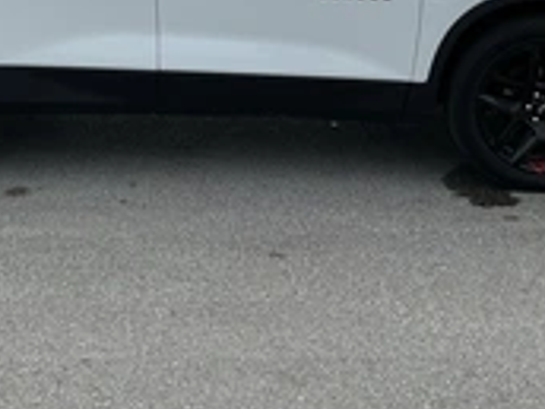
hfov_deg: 29.8
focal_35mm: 65
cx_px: 231
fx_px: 1023
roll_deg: +0.5
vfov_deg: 21.5
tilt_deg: -3.8
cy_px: -38
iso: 25
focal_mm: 3
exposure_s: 1/1912
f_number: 1.8
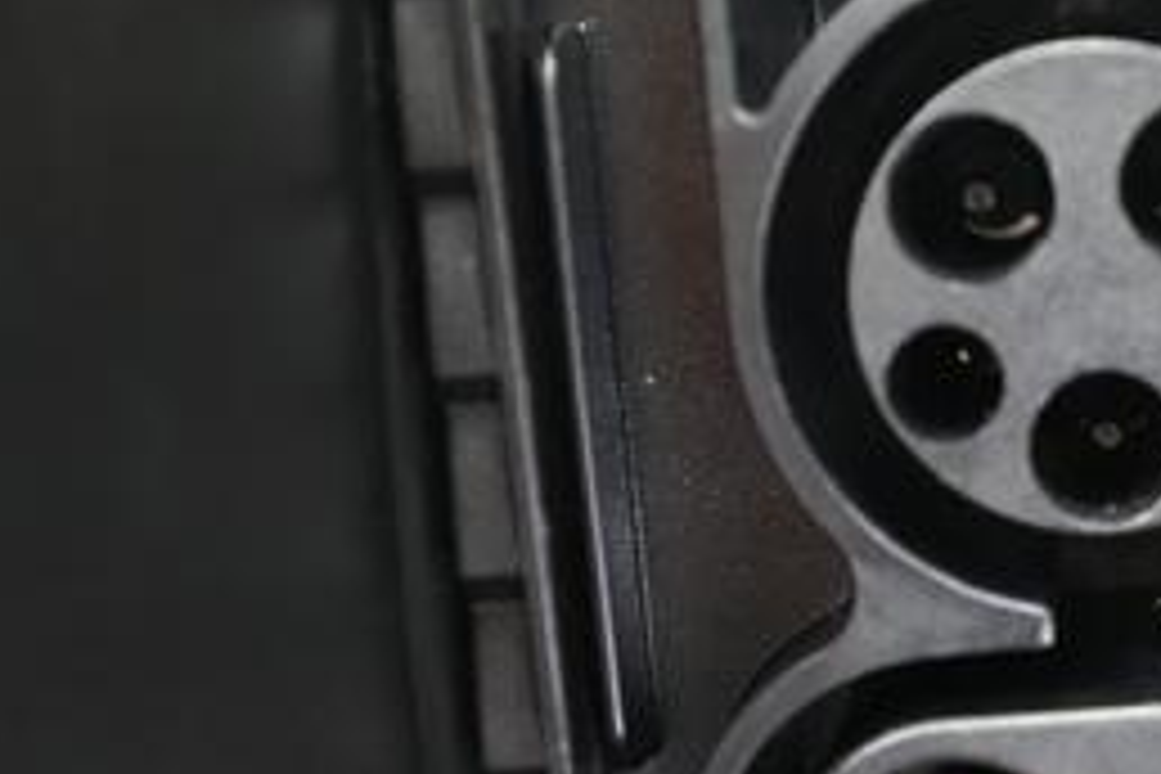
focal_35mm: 62
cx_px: 1116
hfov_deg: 30.5
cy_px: 405
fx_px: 1999
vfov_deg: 21.9
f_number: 2.8
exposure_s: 1/30
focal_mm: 25
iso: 12800
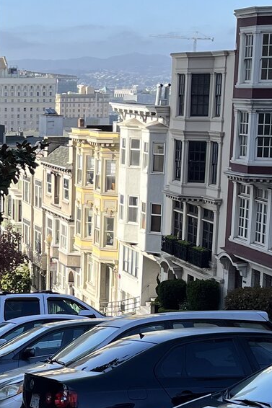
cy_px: 278
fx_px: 975
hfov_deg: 15.5
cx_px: -25
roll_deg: -0.4
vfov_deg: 23.5
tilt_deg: -10.1
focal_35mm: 86
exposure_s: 1/1721
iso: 50
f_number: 1.6
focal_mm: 5.1
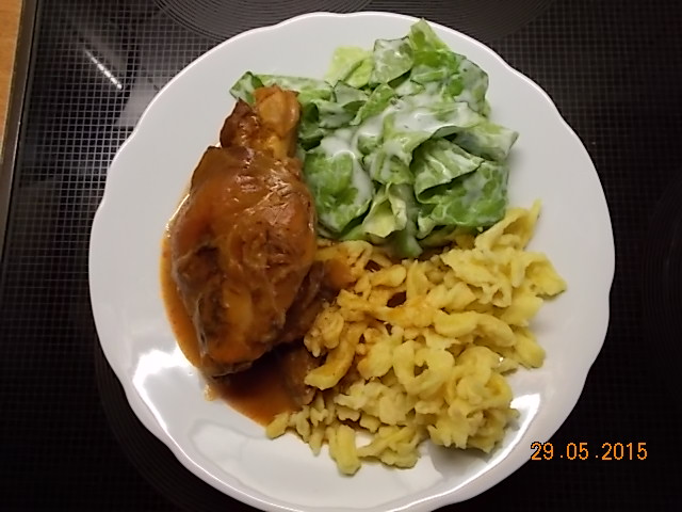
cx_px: 341
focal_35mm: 30
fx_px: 591
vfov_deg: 46.8
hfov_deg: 60.0
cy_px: 256
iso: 200
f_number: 3.4
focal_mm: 5.3
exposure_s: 1/13
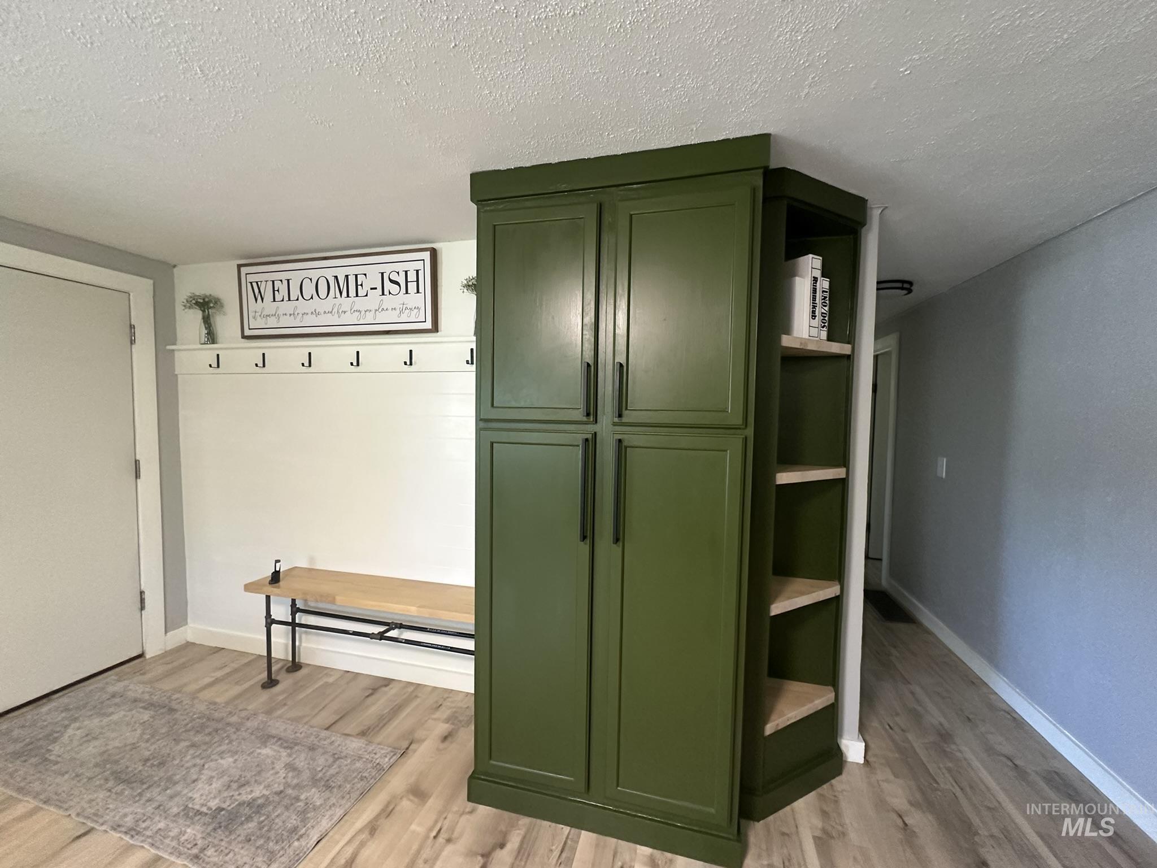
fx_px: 468
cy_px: 434
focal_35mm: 14
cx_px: 578
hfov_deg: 102.1
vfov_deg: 85.7
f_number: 2.2
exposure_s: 1/60
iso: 400
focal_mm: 2.22
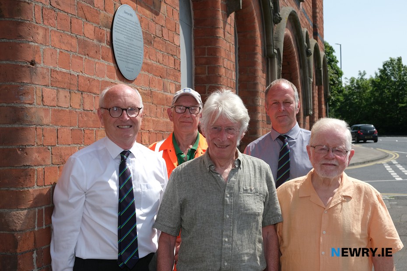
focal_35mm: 49
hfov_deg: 40.3
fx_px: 554
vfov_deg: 27.5
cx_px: 204
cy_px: 136
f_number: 9
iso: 400
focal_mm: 32.9
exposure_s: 1/800
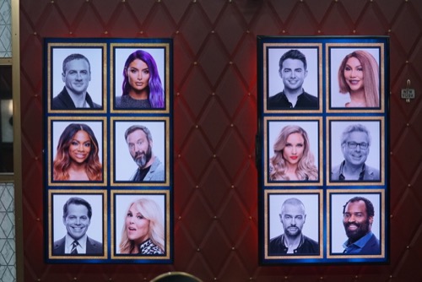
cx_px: 211
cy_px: 141
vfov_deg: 15.2
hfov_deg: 22.6
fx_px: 1056
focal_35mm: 90
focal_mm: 90
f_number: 4
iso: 5000
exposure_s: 1/125
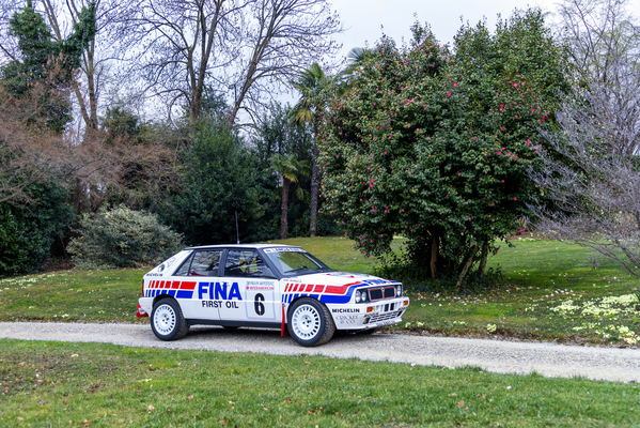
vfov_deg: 37.9
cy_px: 214
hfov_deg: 54.4
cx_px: 320
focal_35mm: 35
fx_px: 622
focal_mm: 35
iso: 2000
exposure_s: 1/80
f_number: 5
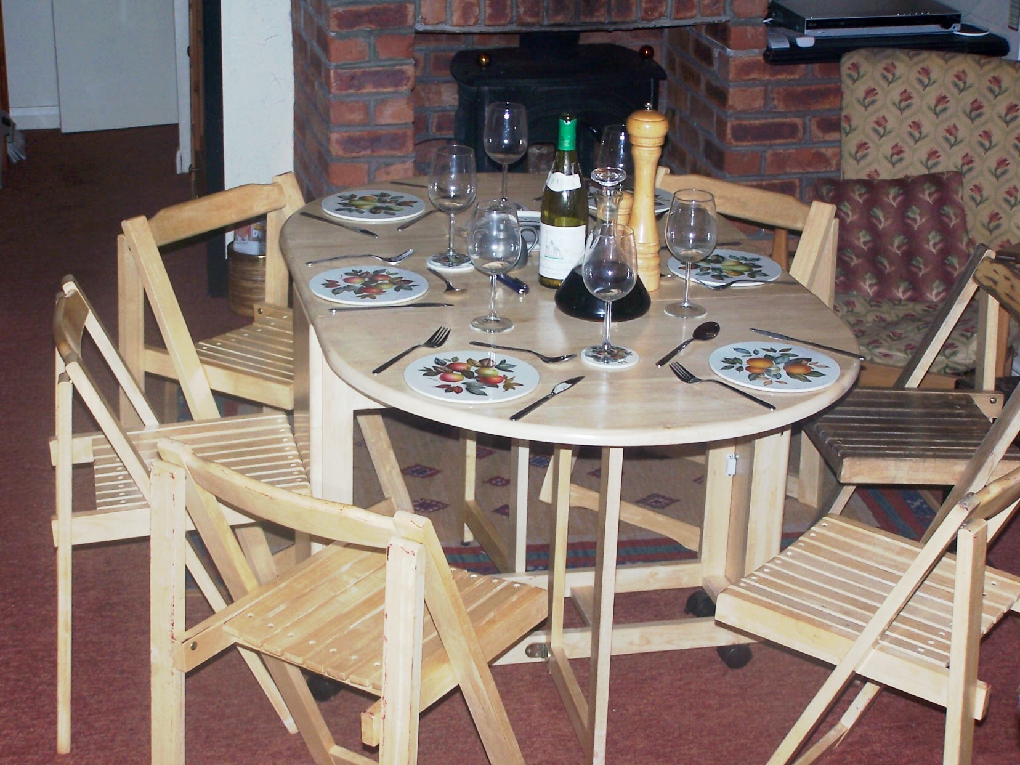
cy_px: 382
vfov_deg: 21.3
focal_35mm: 69
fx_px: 2033
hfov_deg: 28.2
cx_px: 510
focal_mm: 11.5
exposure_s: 1/60
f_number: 3.2
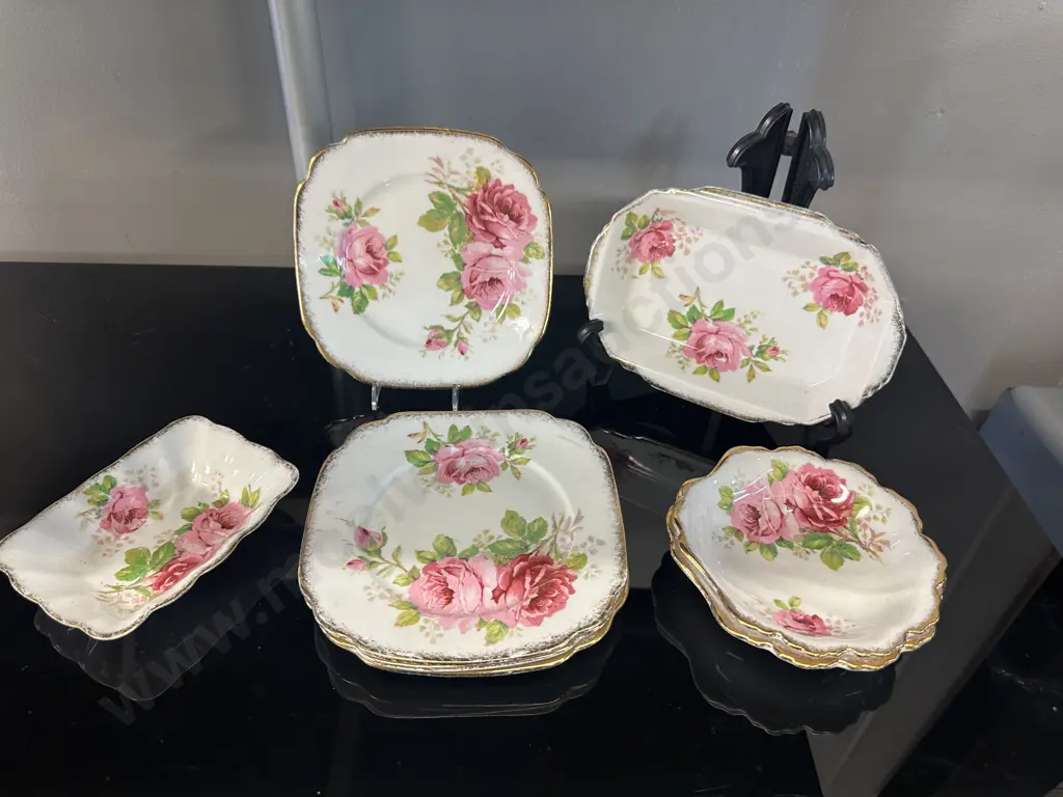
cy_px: 398
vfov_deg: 56.8
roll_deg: -2.3
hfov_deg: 71.6
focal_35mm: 24
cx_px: 532
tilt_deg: -40.3
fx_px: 737
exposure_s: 1/50
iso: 125
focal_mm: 6.86
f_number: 1.78
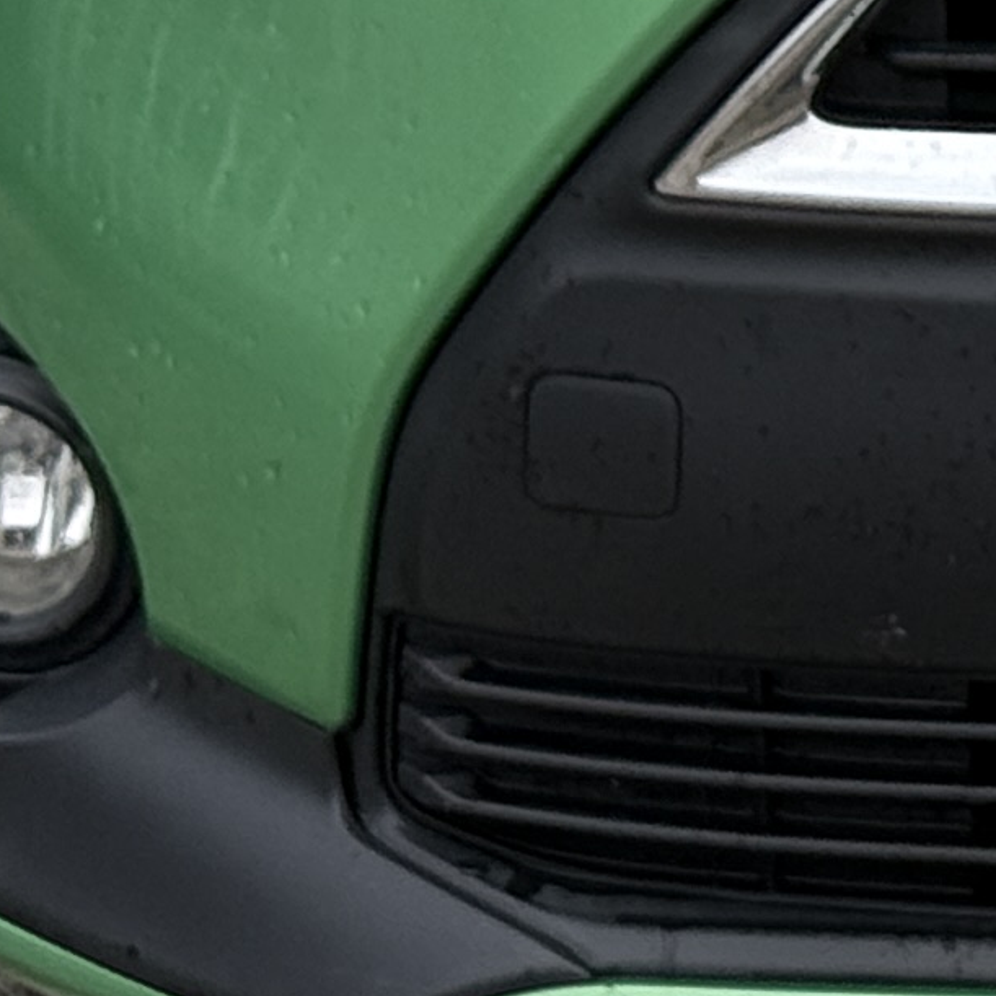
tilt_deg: -10.2
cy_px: -859
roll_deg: -1.1
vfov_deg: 6.1
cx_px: 2016
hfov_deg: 6.1
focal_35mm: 280
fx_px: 9115
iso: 64
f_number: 1.78
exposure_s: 1/2762
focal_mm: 6.76
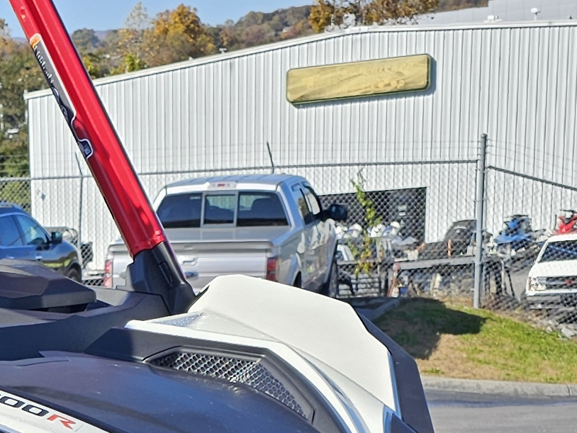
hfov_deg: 15.9
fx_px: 1884
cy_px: 737
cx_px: -303
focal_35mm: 113
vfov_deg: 12.2
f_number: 1.7
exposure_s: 1/405
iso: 10
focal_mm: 6.3
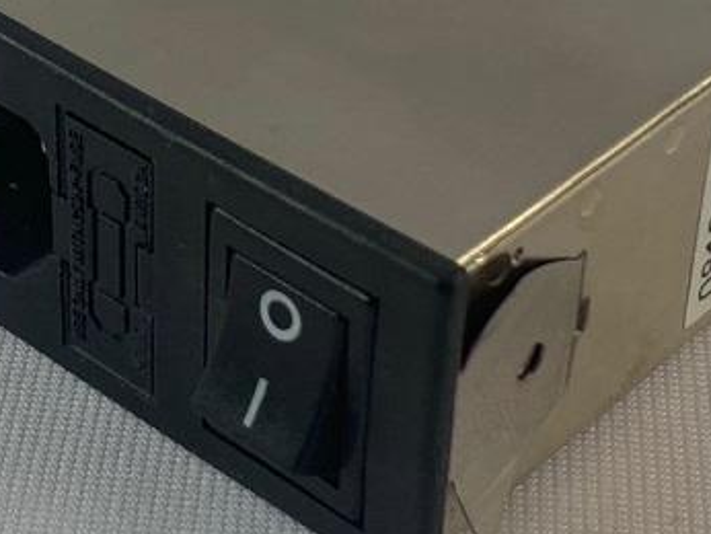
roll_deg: +0.8
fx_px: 1069
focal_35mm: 52
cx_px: 354
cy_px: 90
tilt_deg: -40.9
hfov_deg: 36.8
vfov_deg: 27.4
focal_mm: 4.25
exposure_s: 1/120
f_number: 1.8
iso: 50
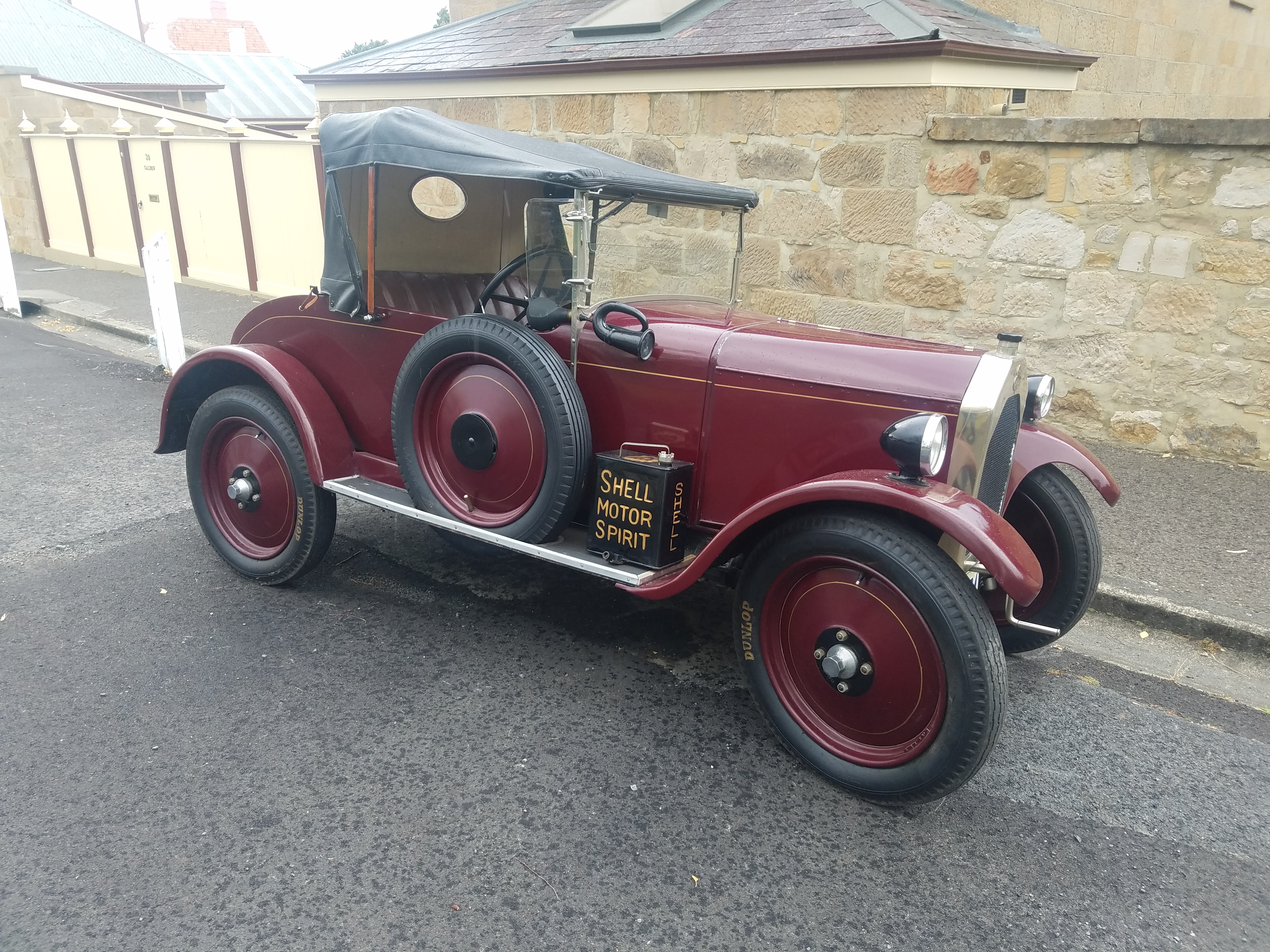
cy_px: 476
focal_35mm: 26
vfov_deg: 53.1
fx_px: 954
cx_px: 635
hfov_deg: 67.3
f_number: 1.7
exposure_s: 1/219
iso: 50
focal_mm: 4.2
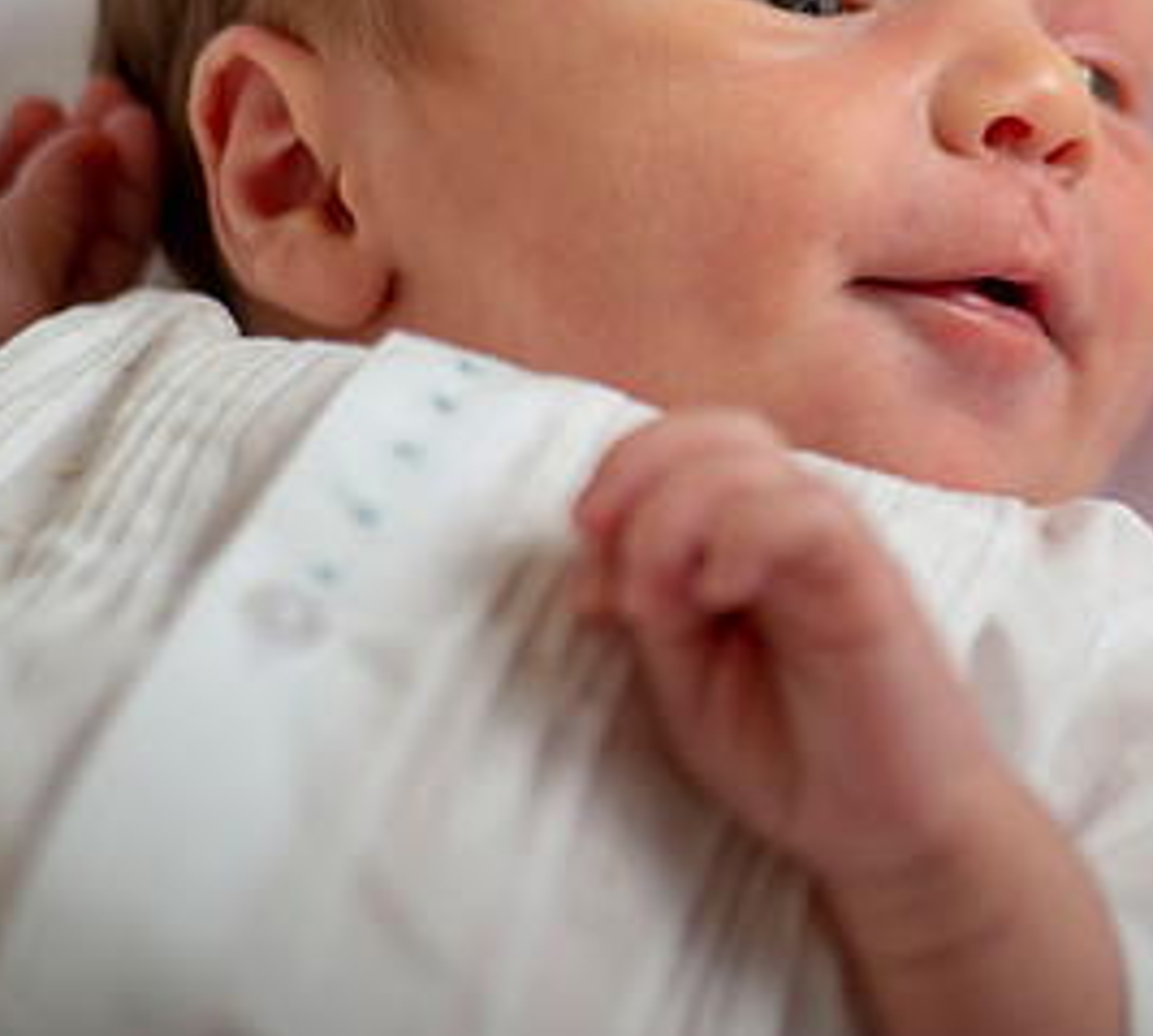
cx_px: 1036
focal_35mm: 468
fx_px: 16768
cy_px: 307
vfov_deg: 3.5
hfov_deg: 3.9
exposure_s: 1/250
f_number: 2.8
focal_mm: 200
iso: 80
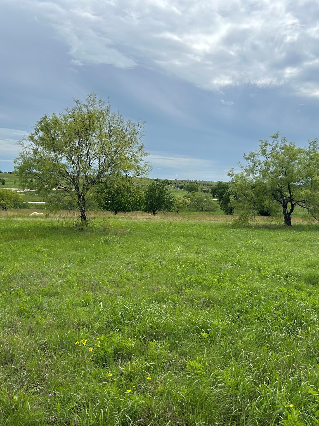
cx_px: 144
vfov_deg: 52.6
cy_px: 213
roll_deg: -1.9
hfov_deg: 40.7
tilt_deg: -3.5
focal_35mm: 35
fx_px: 430
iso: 50
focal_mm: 5.7
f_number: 1.5
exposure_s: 1/6211
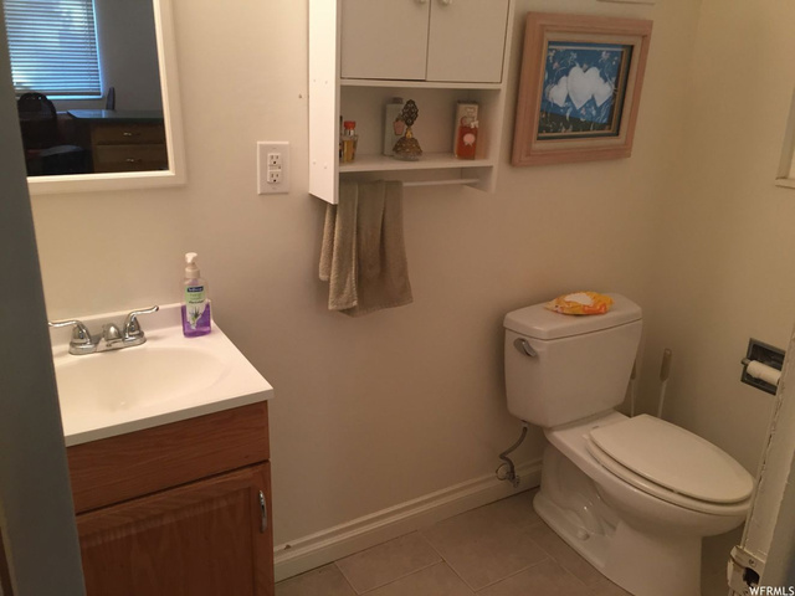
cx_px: 398
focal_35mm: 29
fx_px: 666
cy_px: 298
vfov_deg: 48.2
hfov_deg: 61.7
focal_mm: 4.15
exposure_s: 1/30
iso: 64
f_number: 2.2
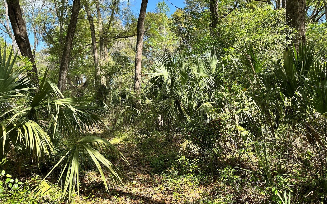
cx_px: 165
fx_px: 232
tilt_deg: +2.7
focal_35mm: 26
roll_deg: +1.7
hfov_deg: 70.4
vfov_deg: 47.4
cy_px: 87
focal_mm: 6.86
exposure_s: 1/910
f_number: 1.78
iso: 80
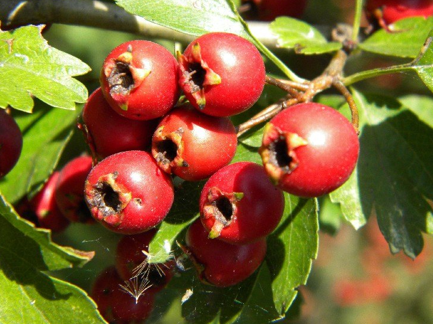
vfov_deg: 16.2
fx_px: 1138
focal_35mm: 91
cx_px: 233
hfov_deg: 21.5
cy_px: 152
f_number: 4.5
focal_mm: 15.1
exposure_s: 1/500
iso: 186
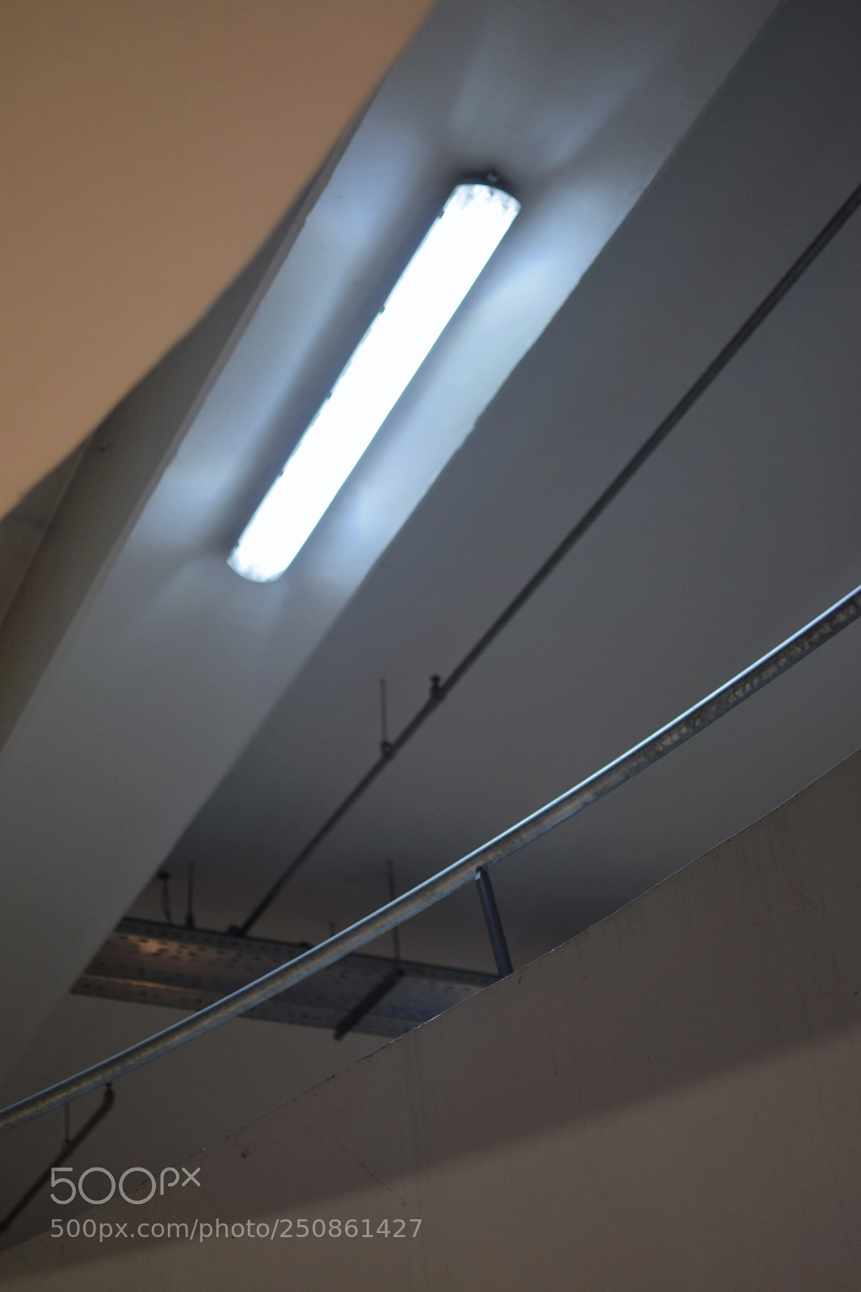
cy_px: 646
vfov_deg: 37.9
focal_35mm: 52
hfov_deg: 25.7
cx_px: 430
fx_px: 1884
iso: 400
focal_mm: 35
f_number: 1.8
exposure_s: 1/80
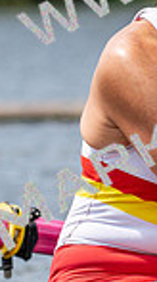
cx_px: 255
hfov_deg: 1.5
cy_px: 51
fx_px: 6174
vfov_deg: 2.6
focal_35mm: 829
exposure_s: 1/1600
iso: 250
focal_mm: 200
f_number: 5.6
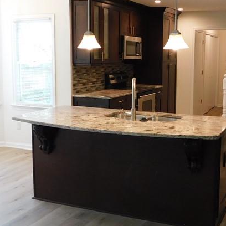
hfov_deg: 33.1
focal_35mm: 51
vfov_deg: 33.4
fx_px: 377
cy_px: 105
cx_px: 150
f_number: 3
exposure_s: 1/30
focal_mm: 4
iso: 220
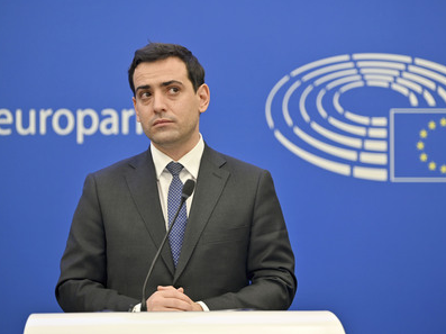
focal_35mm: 153
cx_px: 247
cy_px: 166
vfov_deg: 9.7
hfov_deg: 12.9
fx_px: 1969
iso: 400
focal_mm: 140
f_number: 2.8
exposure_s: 1/100
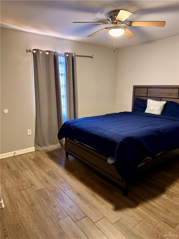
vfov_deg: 71.6
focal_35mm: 24
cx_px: 90
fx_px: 165
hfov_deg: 56.8
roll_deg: -0.6
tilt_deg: -11.2
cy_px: 120
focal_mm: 6.76
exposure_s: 1/40
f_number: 1.78
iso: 1000
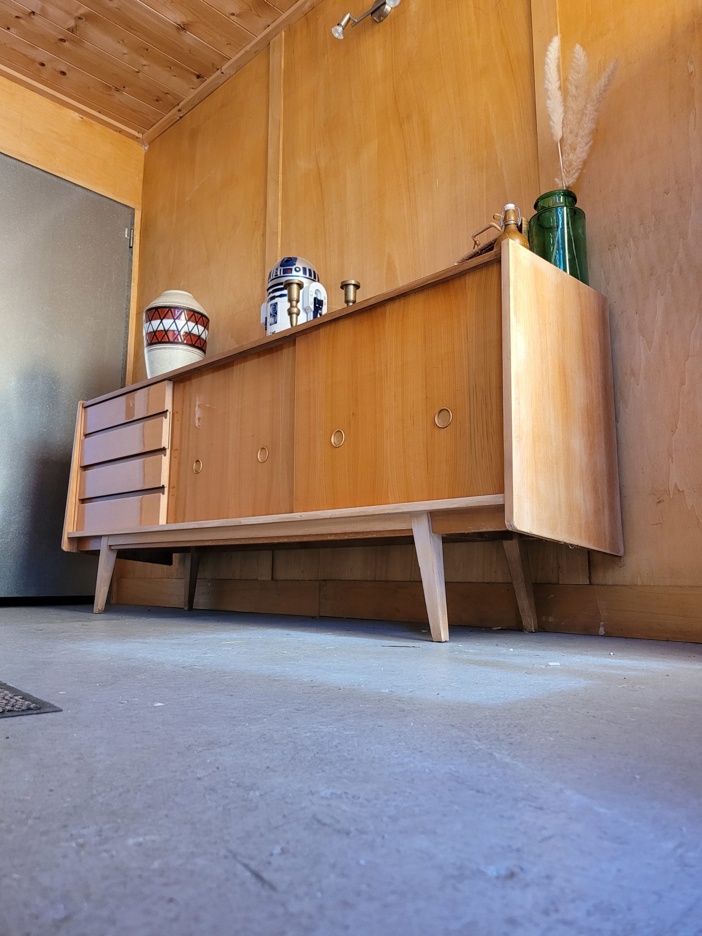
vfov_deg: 67.3
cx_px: 351
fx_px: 703
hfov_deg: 53.1
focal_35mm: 26
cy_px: 468
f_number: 1.8
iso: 320
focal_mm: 5.4
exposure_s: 1/120
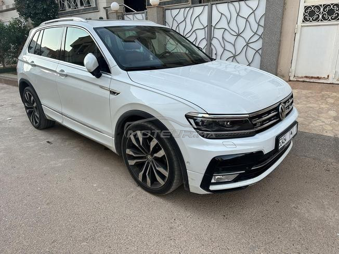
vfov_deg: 56.8
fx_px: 235
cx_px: 170
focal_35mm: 24
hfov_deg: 71.6
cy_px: 127
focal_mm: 6.86
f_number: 1.78
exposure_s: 1/121
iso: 80
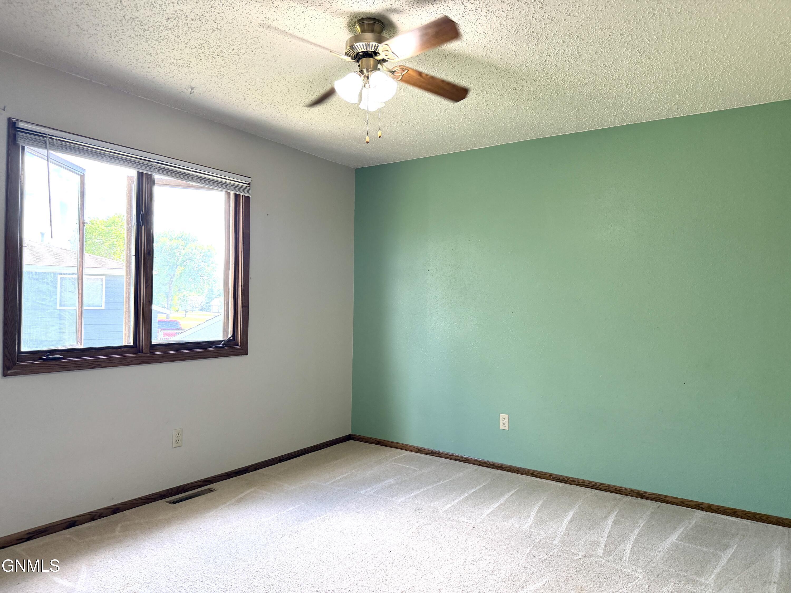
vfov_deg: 56.8
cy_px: 296
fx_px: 548
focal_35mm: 24
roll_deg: -0.5
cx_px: 396
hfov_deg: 71.6
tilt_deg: +0.0
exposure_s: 1/147
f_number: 1.78
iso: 200
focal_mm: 6.76
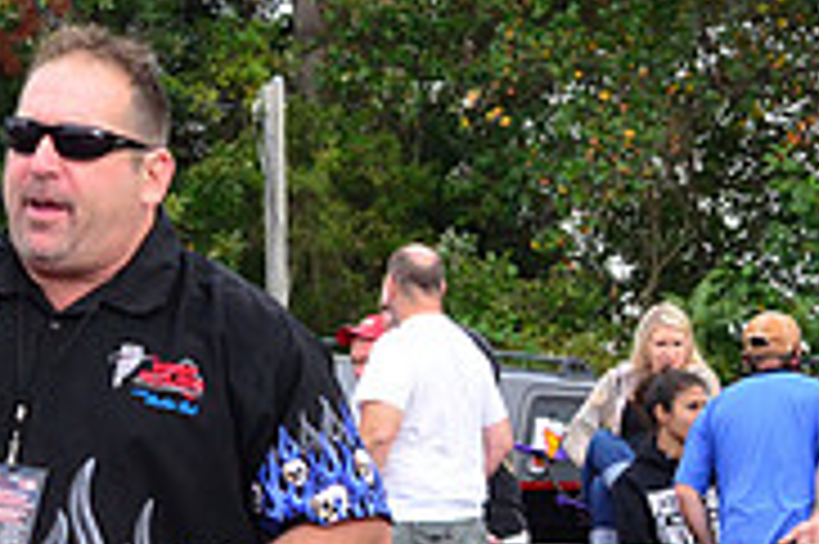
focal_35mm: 263
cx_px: -400
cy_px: 310
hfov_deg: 7.7
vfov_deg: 5.2
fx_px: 5968
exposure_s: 1/250
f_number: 8
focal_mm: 55
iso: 1000
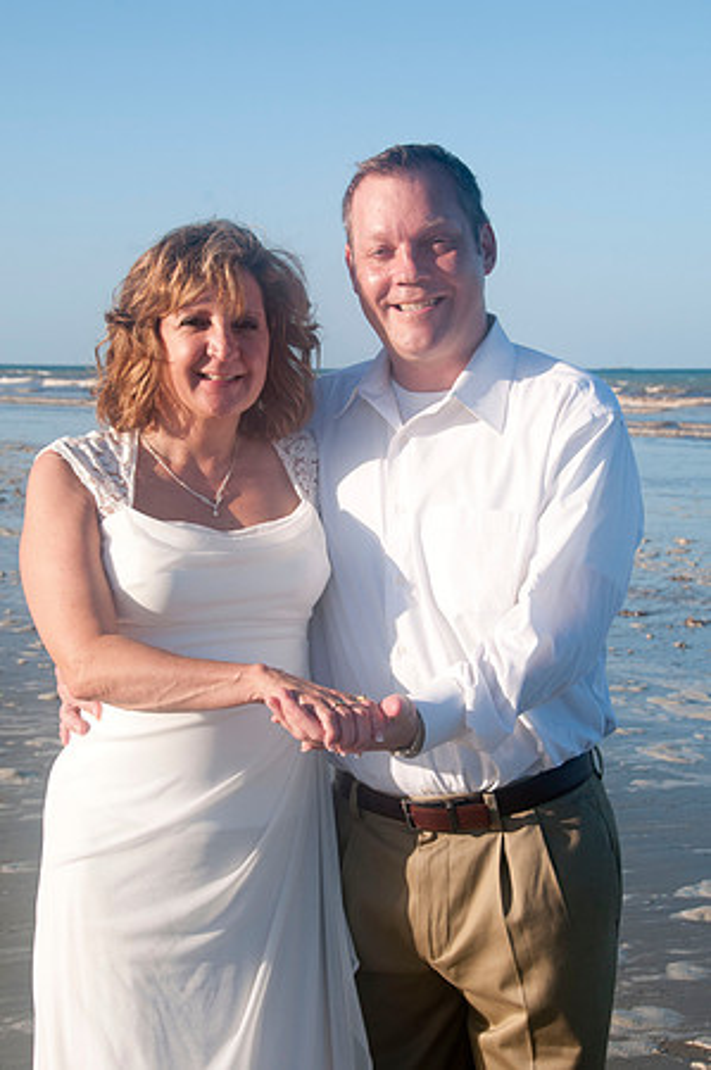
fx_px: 2049
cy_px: 535
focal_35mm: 69
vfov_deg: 29.3
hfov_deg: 19.7
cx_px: 356
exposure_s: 1/250
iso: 100
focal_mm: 46
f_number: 11
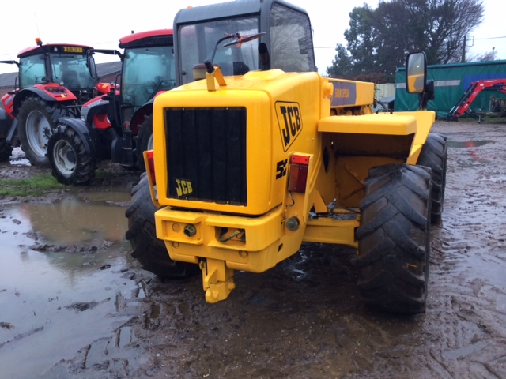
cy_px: 190
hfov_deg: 60.0
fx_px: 439
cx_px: 253
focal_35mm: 30
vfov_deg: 46.8
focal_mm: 4.12
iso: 40
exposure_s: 1/30
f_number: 2.2
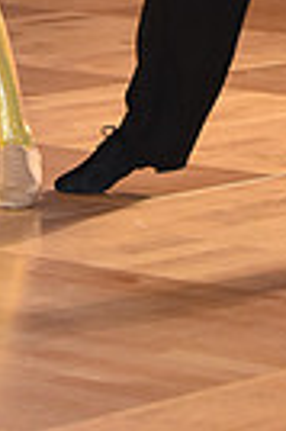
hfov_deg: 4.5
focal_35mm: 303
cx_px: 130
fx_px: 3620
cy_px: -254
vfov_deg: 6.7
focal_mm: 70
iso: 2000
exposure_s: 1/250
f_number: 5
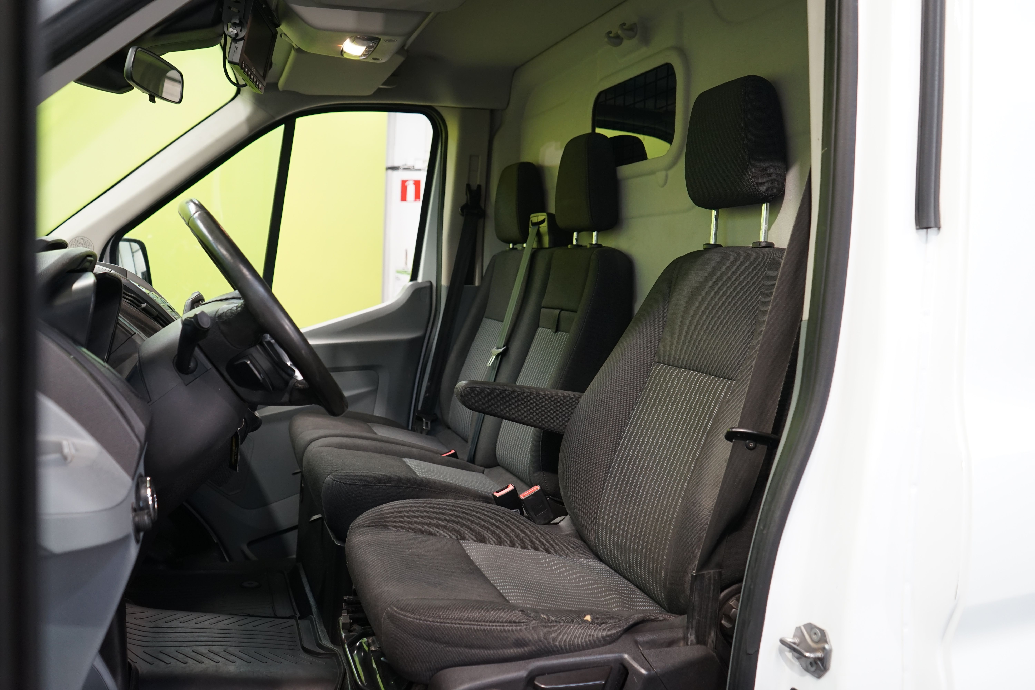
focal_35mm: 28
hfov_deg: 65.5
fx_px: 805
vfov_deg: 46.4
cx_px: 518
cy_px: 345
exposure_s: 1/25
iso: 640
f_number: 4.5
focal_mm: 28
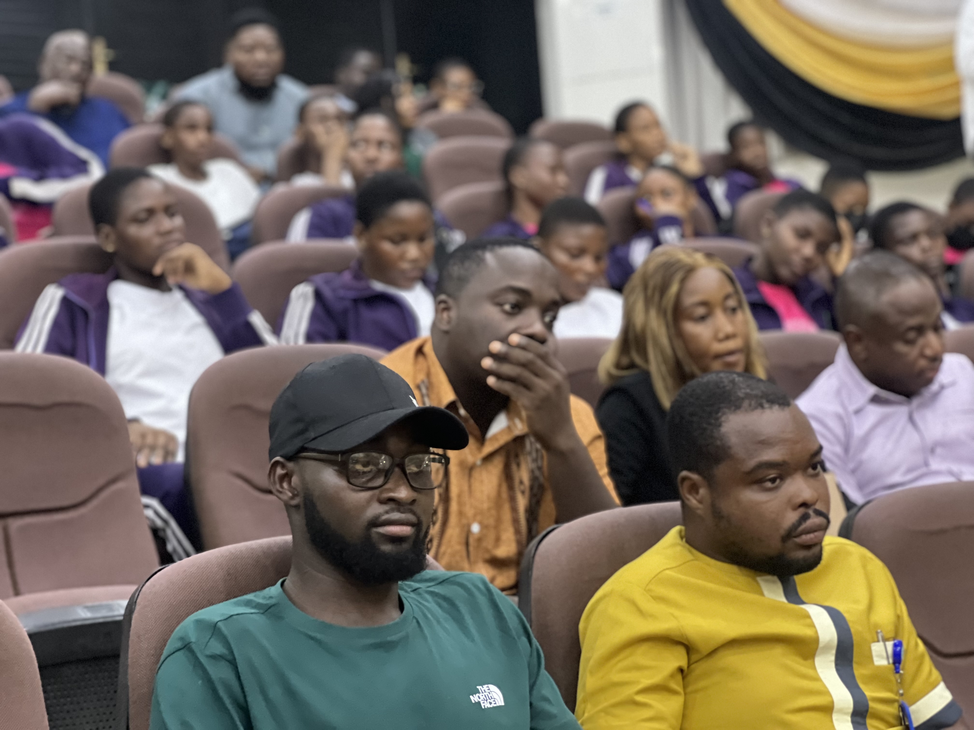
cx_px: 487
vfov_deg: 19.1
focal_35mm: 77
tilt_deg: +1.7
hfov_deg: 25.3
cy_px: 365
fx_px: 2167
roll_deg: +3.9
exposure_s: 1/14
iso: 1000
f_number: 2.8
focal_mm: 9
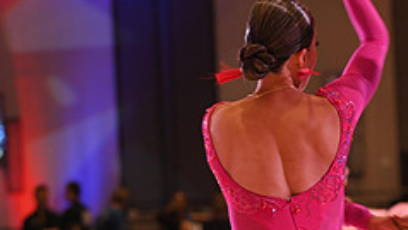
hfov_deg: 8.0
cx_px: 255
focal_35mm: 268
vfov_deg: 4.5
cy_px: 307
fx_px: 2900
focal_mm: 105
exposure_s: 1/200
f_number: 4.5
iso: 1600
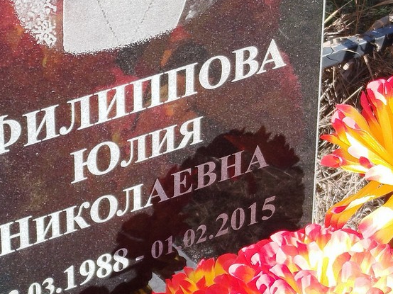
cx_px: 165
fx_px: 590
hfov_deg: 36.7
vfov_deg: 27.8
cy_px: 196
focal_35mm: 52
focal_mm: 5.31
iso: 50
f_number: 1.7
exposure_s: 1/295
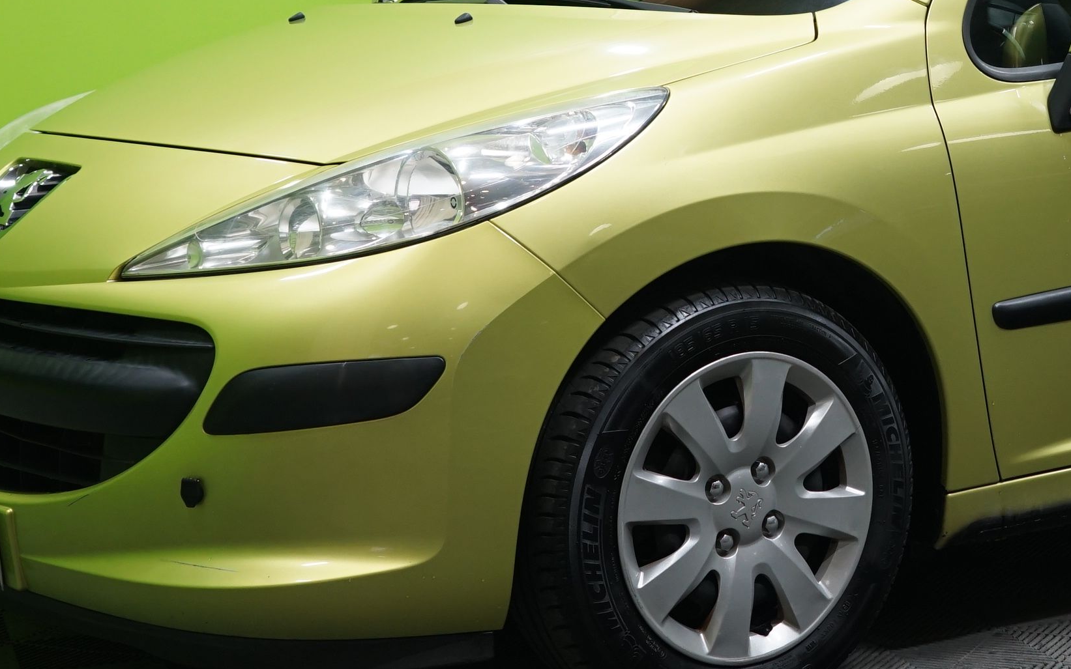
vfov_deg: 15.5
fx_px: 2423
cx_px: 911
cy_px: 57
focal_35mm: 83
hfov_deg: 24.4
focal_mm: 34
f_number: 5.6
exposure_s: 1/20
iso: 640
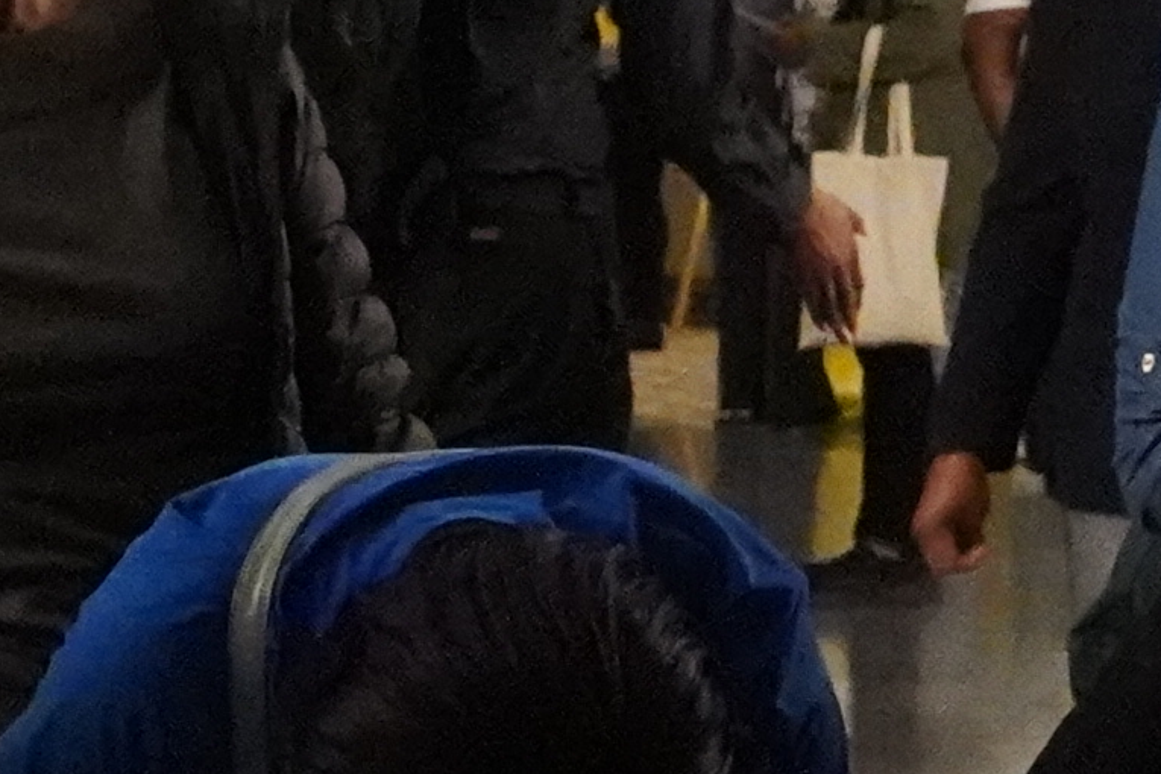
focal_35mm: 243
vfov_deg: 5.6
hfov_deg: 8.4
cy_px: 865
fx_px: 7836
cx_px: -165
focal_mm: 31
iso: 20000
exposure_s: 1/200
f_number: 7.1
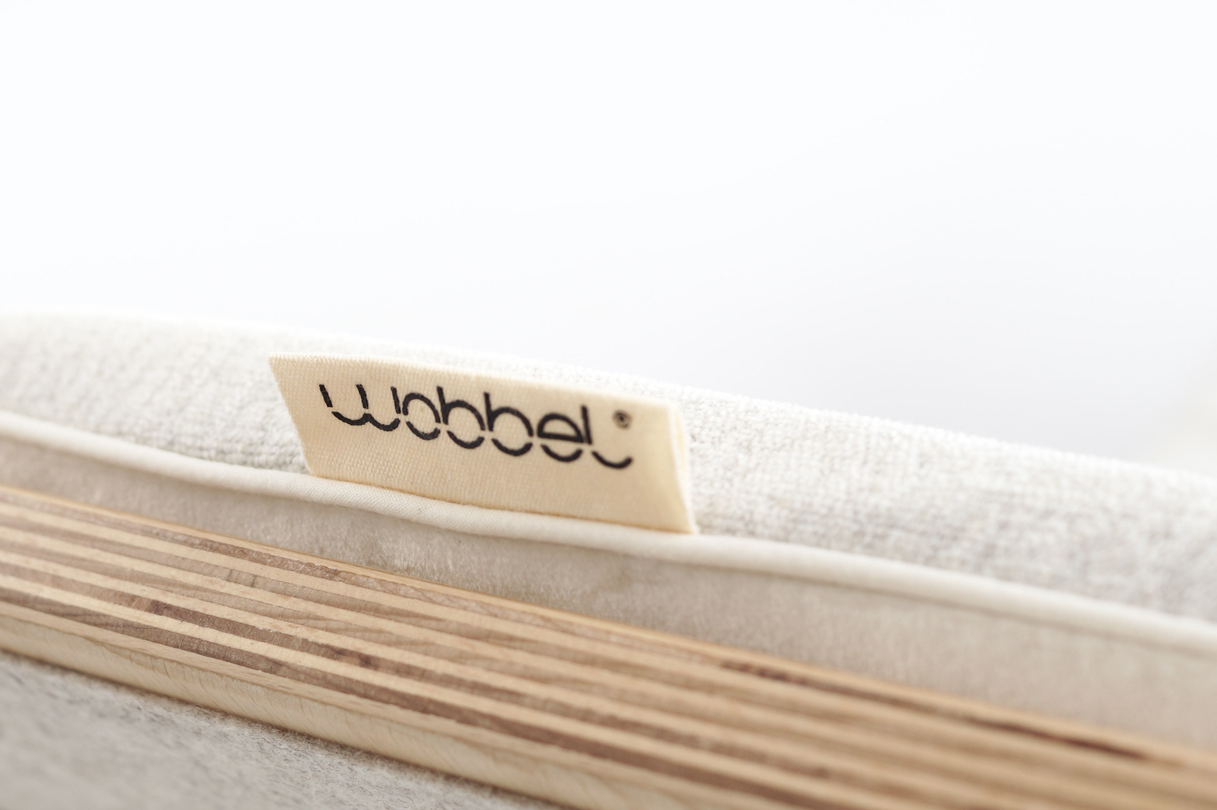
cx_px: 442
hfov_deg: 28.1
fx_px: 2422
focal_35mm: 72
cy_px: 418
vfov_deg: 19.0
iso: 100
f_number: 4.5
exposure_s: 1/8
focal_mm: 35
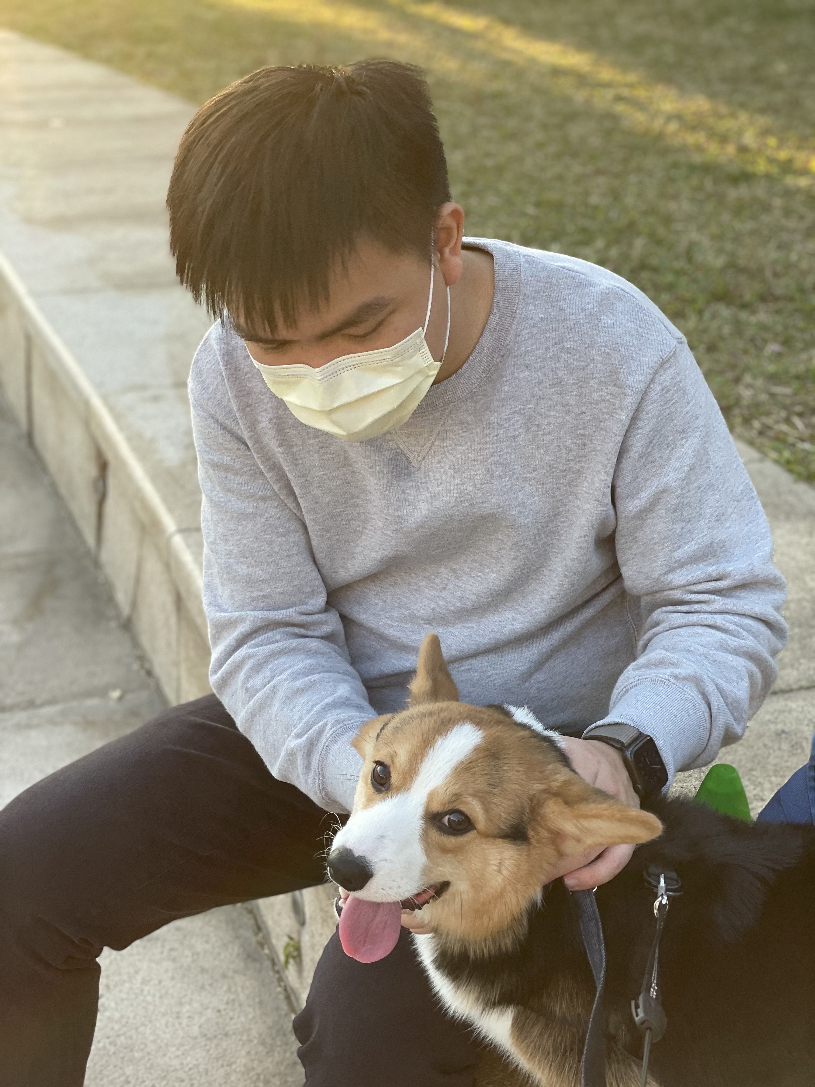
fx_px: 1632
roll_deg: +1.6
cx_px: 408
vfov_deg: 36.8
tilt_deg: -23.0
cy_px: 544
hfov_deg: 28.0
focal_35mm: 52
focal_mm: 6
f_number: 2
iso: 40
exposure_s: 1/122
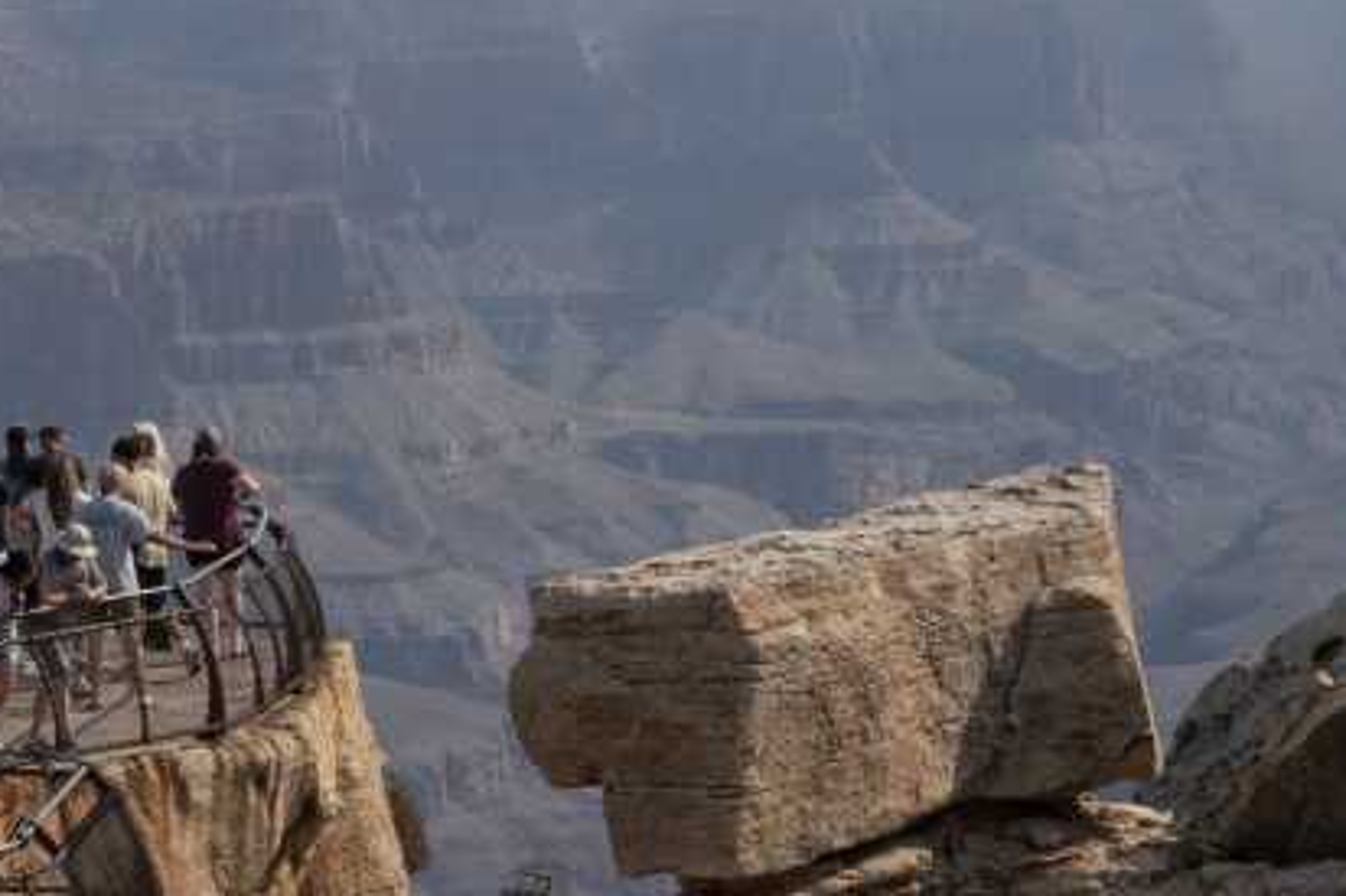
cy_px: 344
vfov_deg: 5.8
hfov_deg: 8.6
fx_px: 8857
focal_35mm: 237
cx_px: -55
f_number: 10
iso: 400
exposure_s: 1/800
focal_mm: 32.7
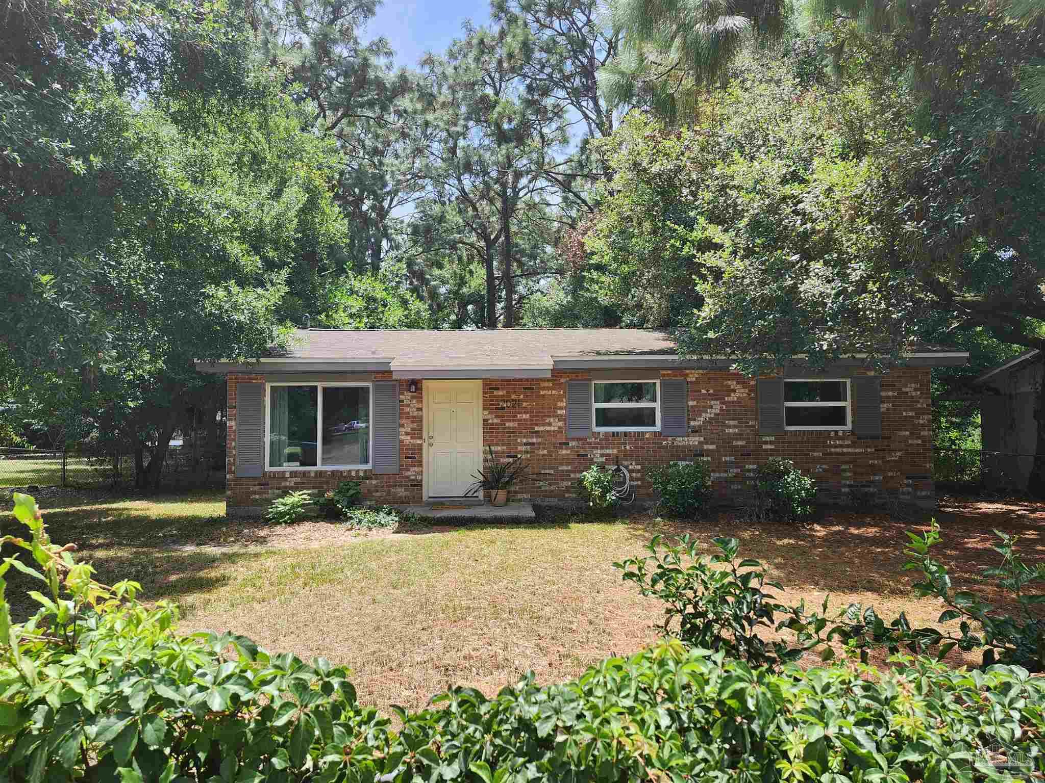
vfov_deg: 58.9
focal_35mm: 23
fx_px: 694
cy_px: 392
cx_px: 522
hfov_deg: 73.9
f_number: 1.8
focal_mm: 5.54
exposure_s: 1/480
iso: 25
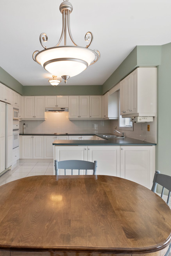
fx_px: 178
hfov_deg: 50.8
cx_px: 66
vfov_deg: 71.5
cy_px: 127
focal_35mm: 25
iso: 1600
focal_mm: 16
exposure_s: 1/30
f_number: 9
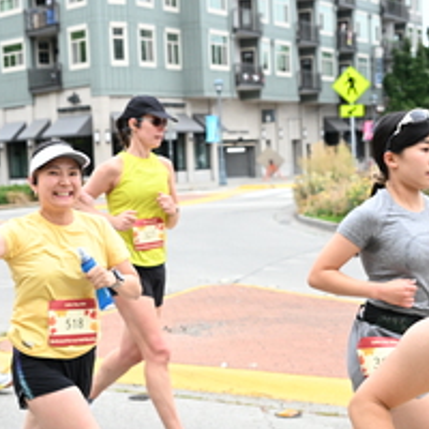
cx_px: 127
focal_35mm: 77
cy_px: 231
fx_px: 1080
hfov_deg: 22.3
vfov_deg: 22.5
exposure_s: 1/800
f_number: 4
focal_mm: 33
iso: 2000
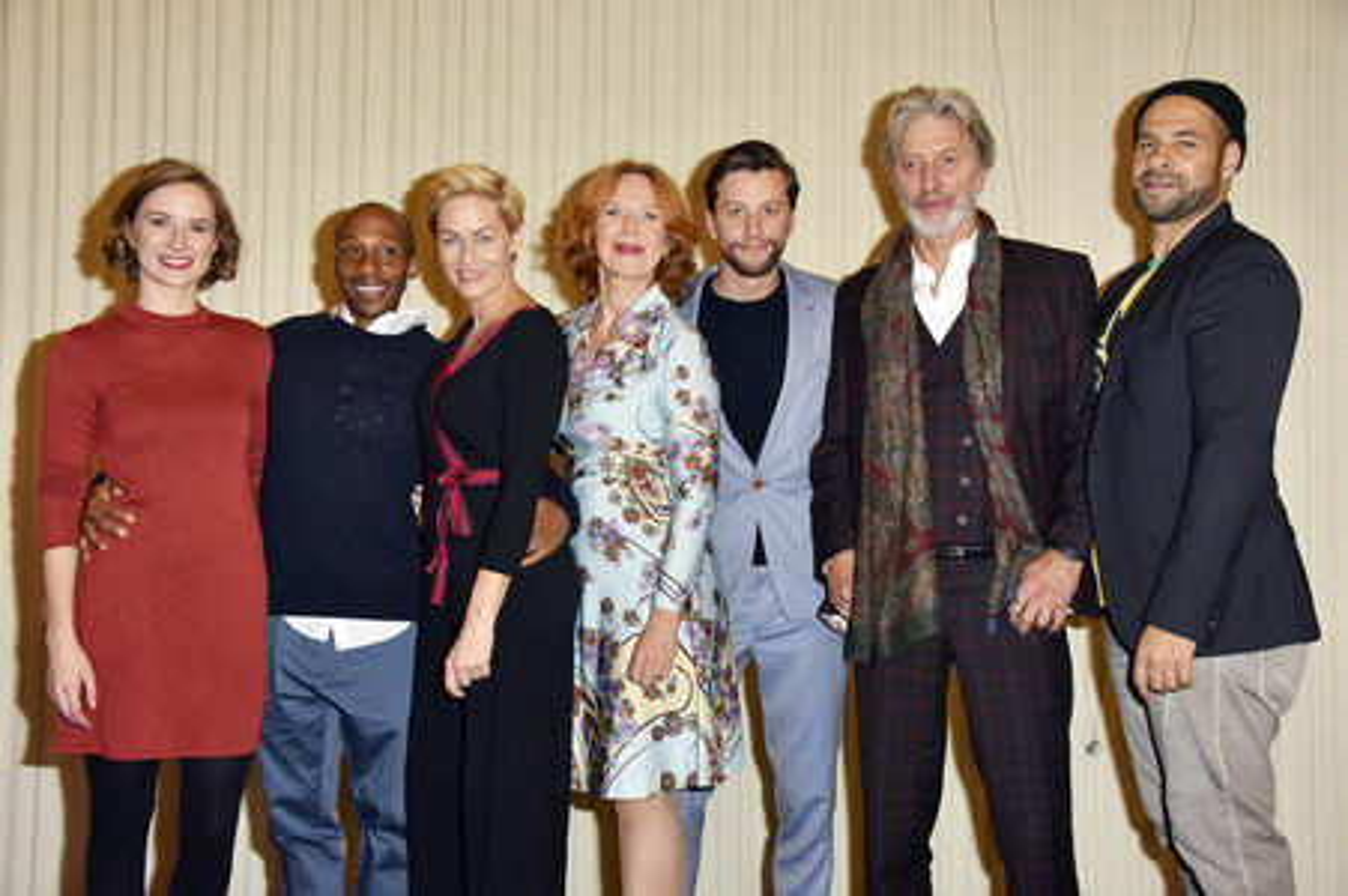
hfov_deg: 53.2
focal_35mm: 36
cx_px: 674
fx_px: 1347
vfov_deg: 36.8
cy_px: 448
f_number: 5.6
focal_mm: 36
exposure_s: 1/100
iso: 1000
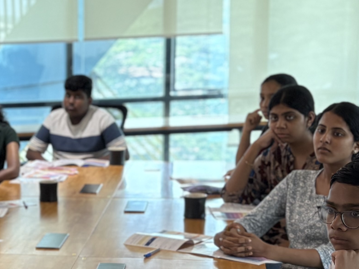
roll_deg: +2.1
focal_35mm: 95
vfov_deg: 15.5
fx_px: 985
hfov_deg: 19.6
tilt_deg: -9.3
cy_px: 201
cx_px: -58
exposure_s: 1/100
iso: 160
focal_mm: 5.96
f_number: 1.6
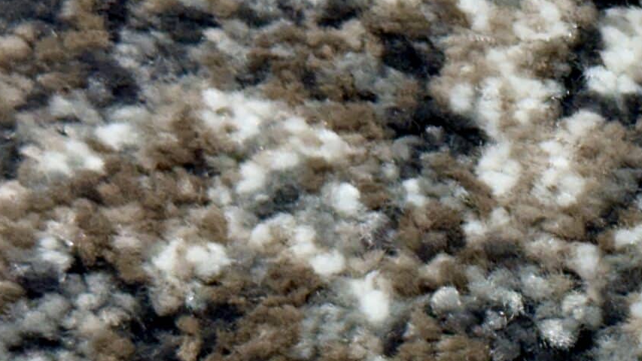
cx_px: 894
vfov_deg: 7.7
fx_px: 2673
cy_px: 414
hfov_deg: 13.1
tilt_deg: -70.1
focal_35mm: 157
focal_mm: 6.86
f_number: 1.78
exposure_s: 1/120
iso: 160
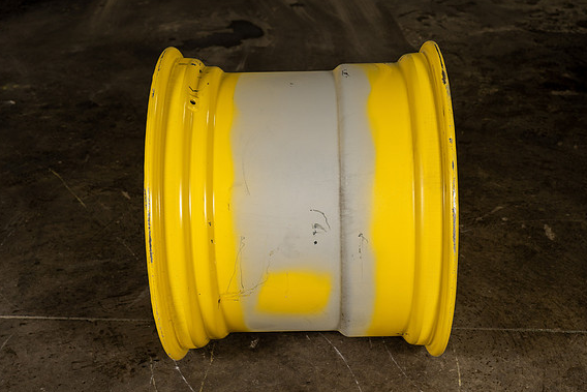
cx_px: 294
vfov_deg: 27.0
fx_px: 815
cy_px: 197
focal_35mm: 50
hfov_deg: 39.6
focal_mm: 49
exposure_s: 1/100
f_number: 5.6
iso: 500
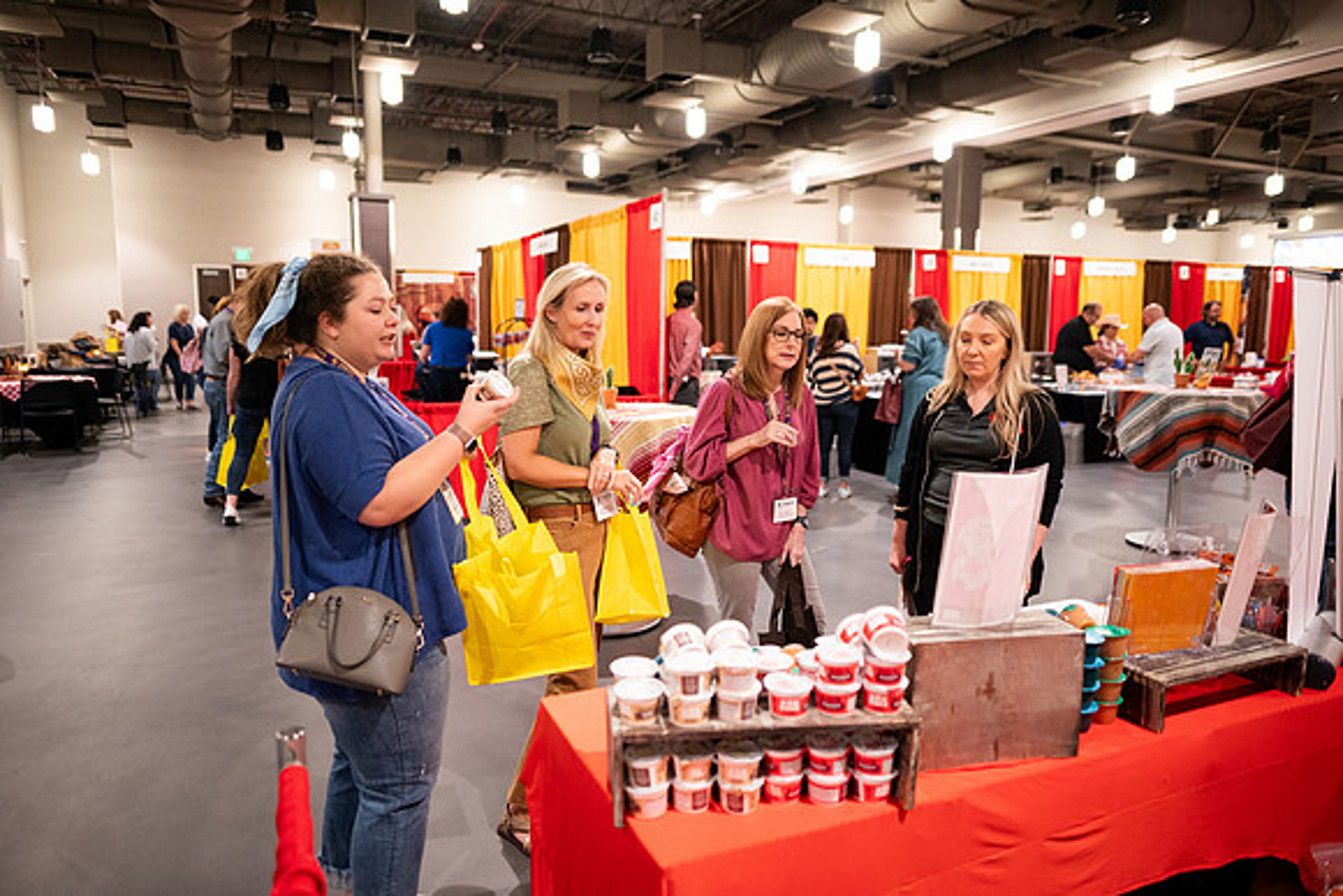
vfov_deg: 53.2
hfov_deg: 73.7
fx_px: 896
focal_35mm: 24
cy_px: 448
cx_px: 672
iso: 1600
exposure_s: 1/200
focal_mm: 24
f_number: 1.8
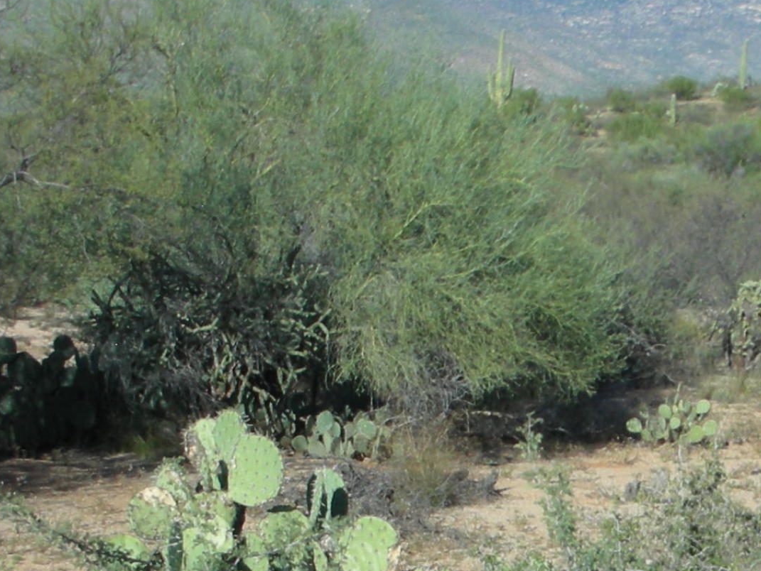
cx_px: 699
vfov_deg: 15.0
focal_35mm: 98
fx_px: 2155
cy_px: 459
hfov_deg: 19.6
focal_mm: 5.8
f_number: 8.5
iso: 50
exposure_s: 1/94.8
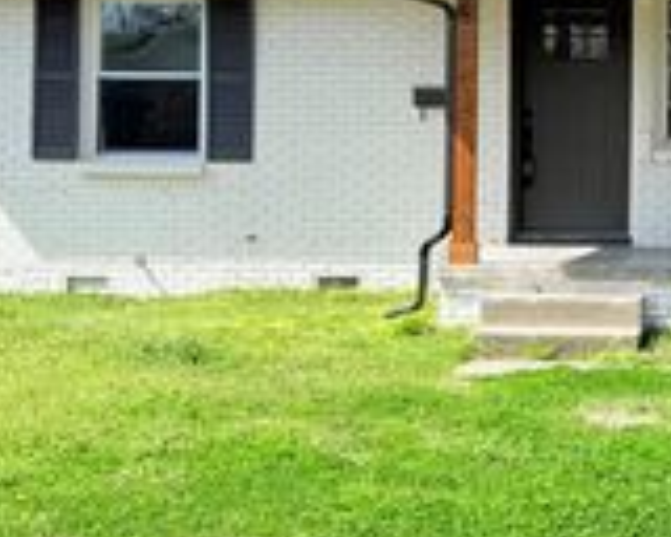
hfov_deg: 24.3
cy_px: 115
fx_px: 1450
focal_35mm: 73
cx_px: 746
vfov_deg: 20.8
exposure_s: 1/3584
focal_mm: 6.76
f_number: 1.78
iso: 80
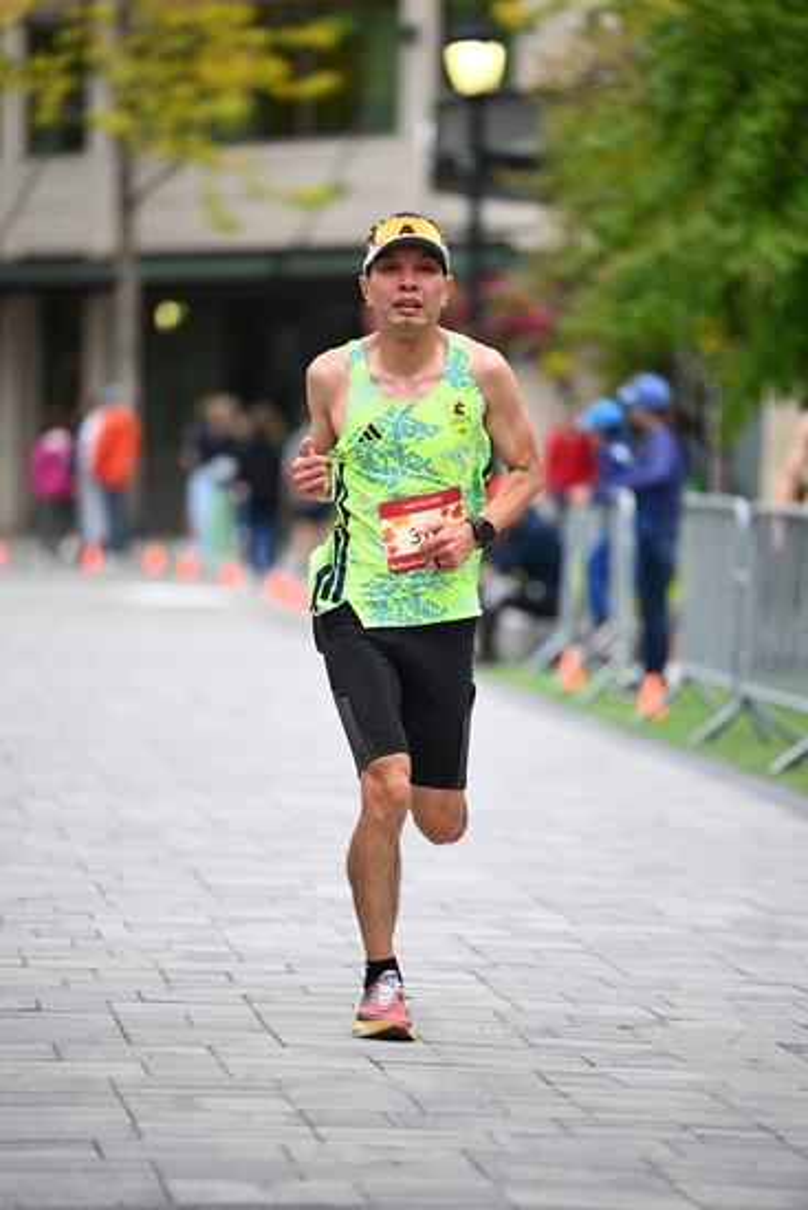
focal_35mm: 200
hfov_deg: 6.9
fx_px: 6729
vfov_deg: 10.3
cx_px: 404
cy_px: 605
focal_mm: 200
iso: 1600
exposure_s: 1/1250
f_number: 2.8
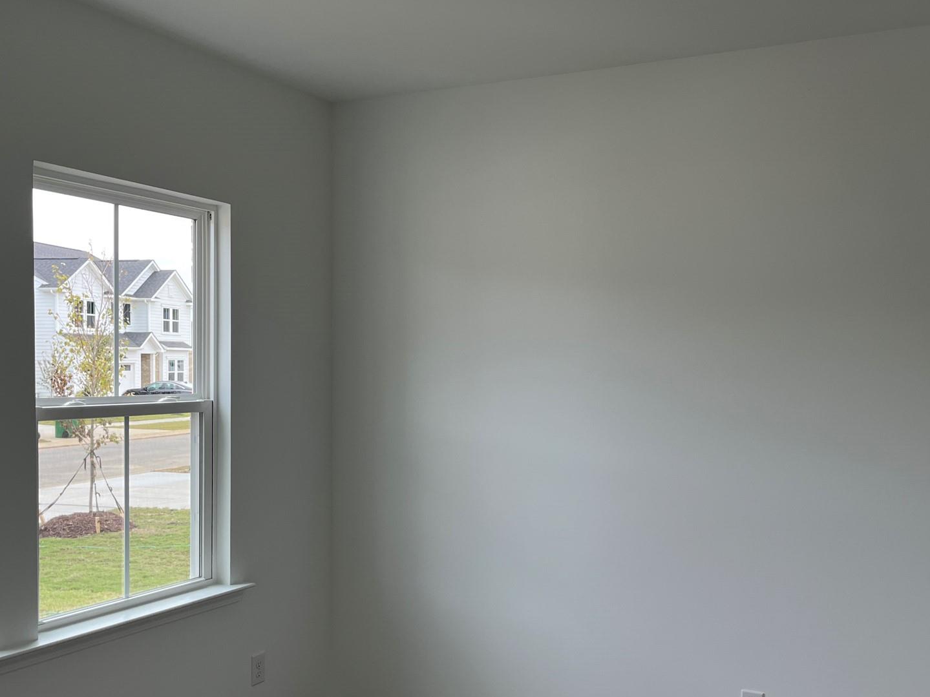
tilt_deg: -3.0
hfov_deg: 50.1
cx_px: 486
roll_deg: -0.2
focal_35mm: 37
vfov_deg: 38.6
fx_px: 994
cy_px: 402
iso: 50
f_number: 1.6
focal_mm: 5.1
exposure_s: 1/309
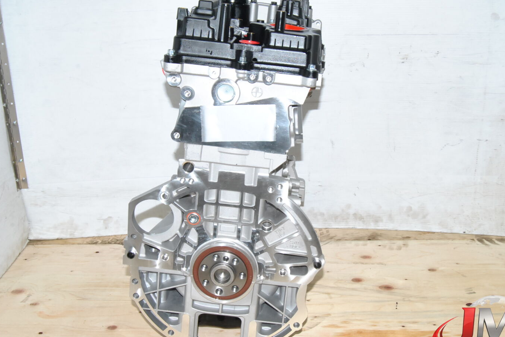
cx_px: 274
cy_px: 173
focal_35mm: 46
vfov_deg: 29.2
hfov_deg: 42.7
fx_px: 645
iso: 800
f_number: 14
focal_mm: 26
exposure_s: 1/200
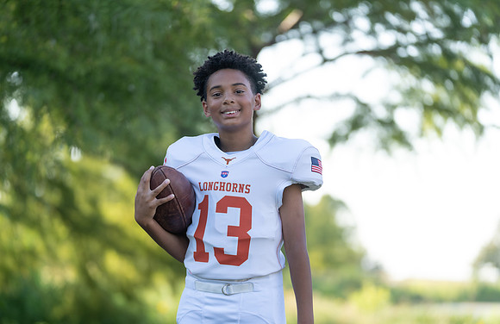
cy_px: 183
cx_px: 243
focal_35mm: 143
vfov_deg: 9.4
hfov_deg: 14.5
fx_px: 1969
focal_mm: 129
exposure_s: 1/400
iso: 125
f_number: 2.8
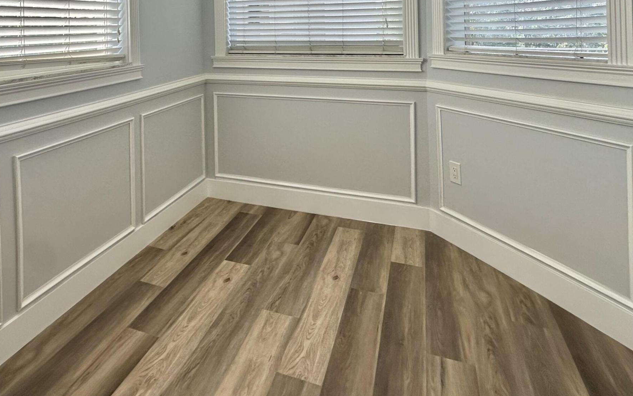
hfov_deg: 74.1
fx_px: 414
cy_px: 26
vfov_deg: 45.4
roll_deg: +1.0
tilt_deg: +0.4
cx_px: 257
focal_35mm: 24
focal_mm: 2.22
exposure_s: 1/271
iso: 40
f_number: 2.2
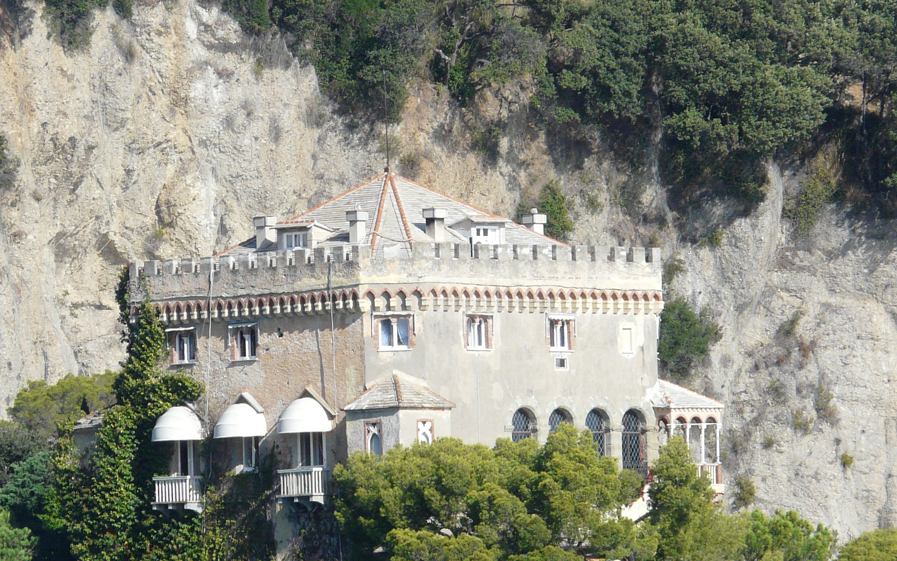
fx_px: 12176
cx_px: 448
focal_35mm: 498
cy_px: 335
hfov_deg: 4.2
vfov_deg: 2.6
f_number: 5.6
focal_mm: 48.2
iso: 100
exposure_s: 1/400
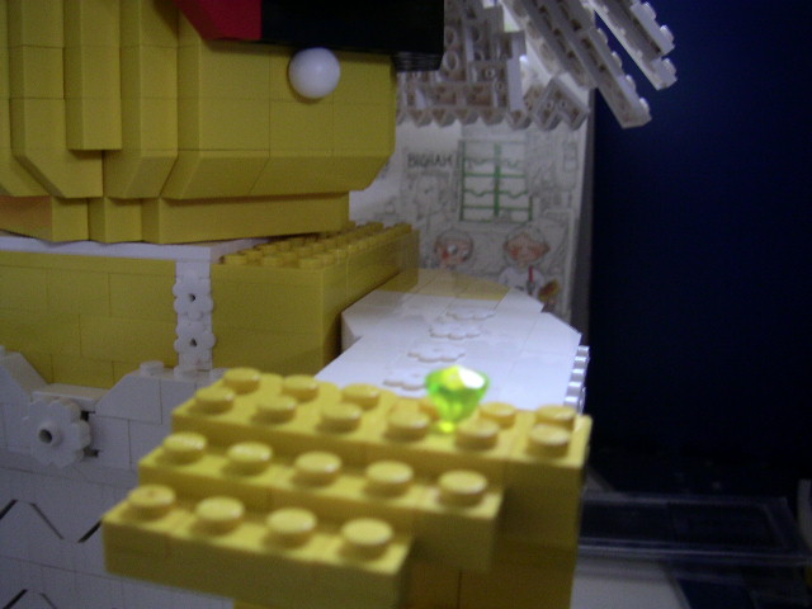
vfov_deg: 38.7
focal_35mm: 37
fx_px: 868
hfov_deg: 50.1
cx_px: 406
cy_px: 304
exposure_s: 1/4
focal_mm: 5.7
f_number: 2.8
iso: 100
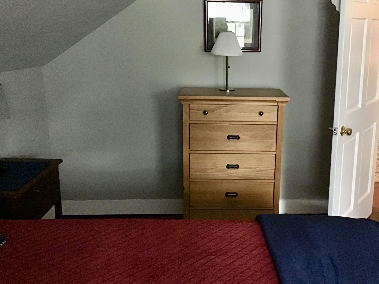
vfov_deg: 38.6
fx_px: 405
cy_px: 132
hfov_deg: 49.9
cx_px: 224
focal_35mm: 37
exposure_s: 1/15
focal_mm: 3.3
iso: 400
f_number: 2.4
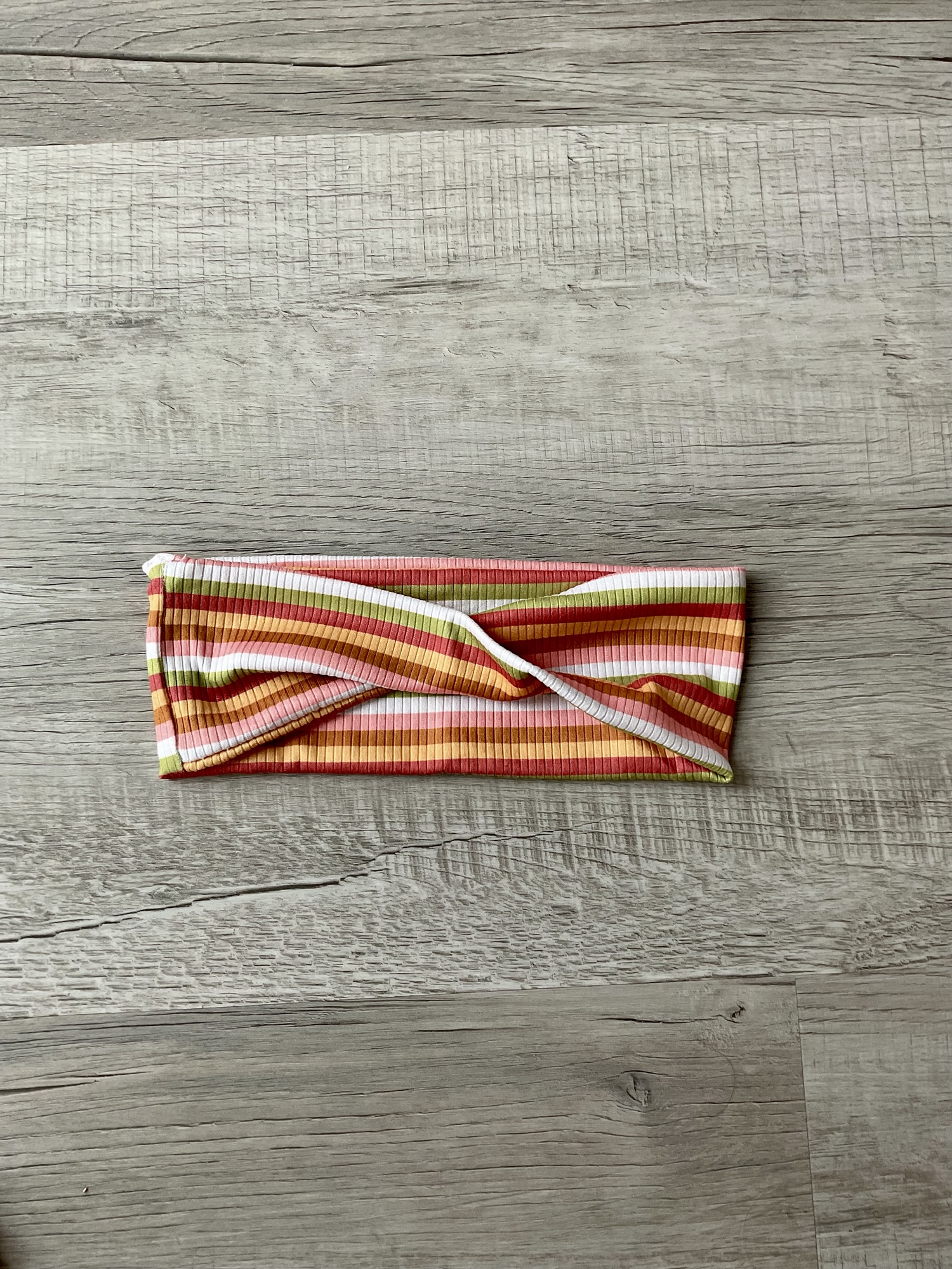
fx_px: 1063
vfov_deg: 61.7
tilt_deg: -82.1
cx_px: 476
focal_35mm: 29
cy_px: 634
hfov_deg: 48.2
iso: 40
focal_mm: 3
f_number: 1.8
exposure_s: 1/50
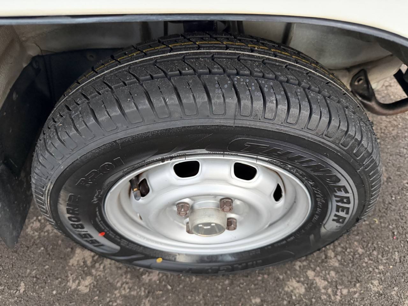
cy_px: 153
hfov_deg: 71.6
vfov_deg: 56.8
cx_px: 204
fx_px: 283
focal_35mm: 24
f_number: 1.78
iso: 800
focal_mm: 6.76
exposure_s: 1/52
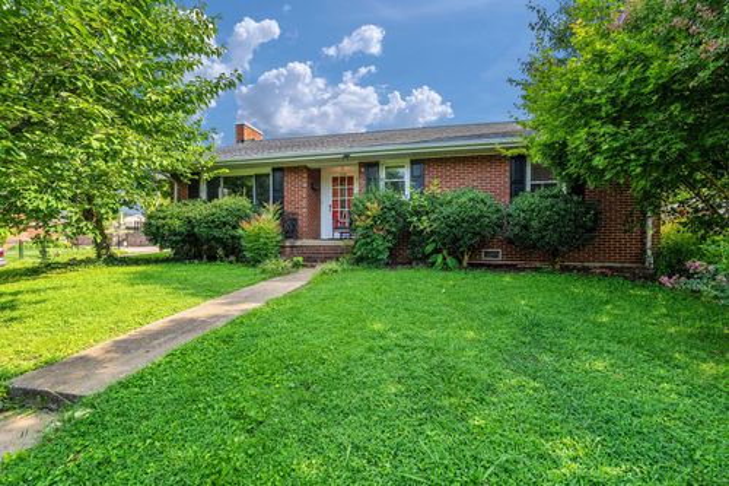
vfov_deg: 73.7
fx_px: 324
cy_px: 243
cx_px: 364
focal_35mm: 16
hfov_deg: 96.8
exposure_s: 1/640
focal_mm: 16
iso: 320
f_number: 8
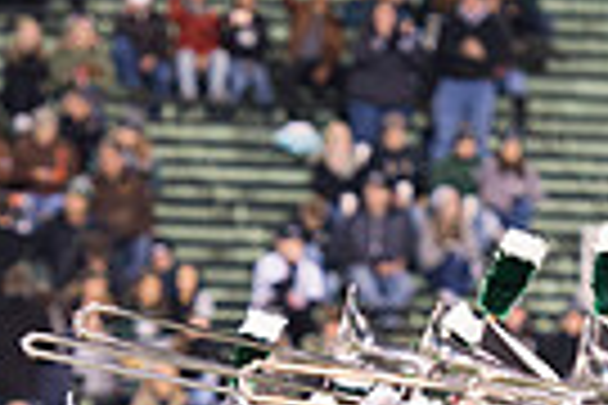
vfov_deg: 2.4
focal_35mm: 580
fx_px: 9795
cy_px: 630
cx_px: 261
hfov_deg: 3.6
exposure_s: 1/400
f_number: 2.8
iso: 2500
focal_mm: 135
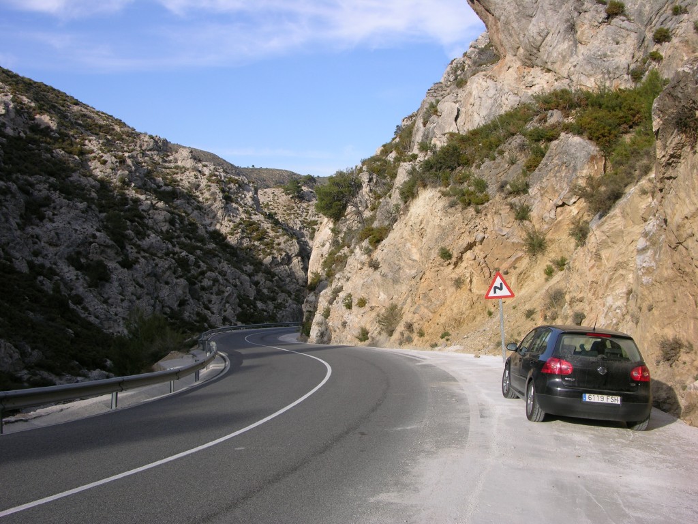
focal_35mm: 35
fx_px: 706
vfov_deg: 40.7
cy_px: 262
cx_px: 349
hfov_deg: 52.6
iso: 50
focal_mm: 8.9
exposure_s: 1/170
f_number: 5.6
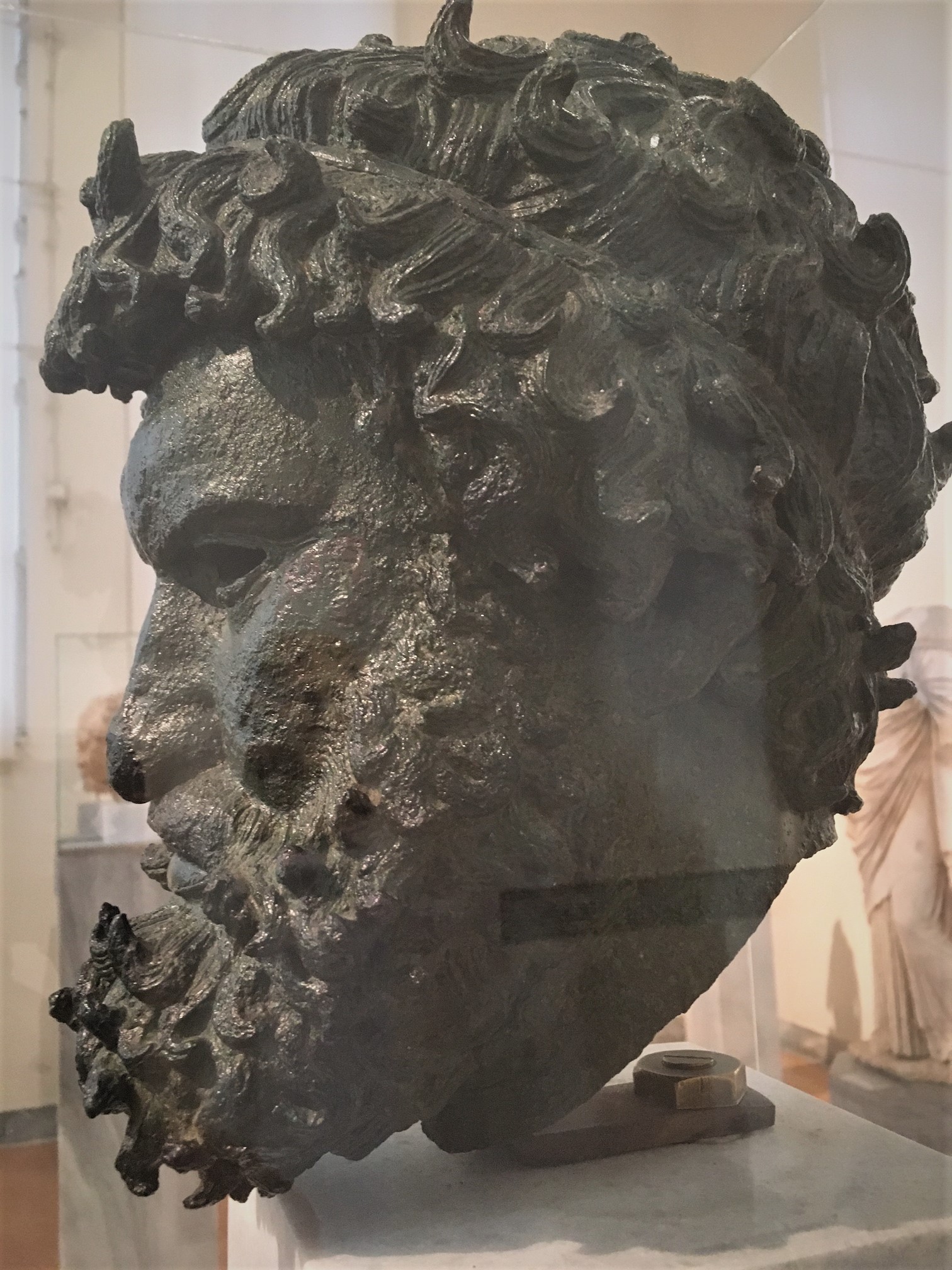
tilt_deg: +5.3
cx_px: 476
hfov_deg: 48.2
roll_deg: +2.2
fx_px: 1063
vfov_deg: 61.7
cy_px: 635
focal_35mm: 29
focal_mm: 4.15
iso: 200
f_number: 2.2
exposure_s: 1/25
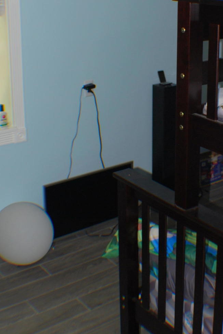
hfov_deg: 18.3
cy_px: 99
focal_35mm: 74
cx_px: 174
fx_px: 686
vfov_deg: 27.1
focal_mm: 24
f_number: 4.2
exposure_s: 1/60
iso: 200
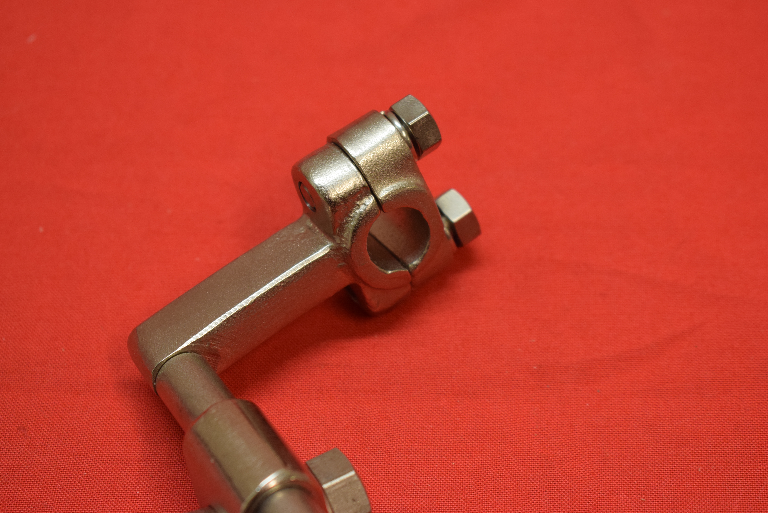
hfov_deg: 24.6
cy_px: 256
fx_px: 1760
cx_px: 384
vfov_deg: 16.6
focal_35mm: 82
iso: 800
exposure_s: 1/60
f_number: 5.6
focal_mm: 55
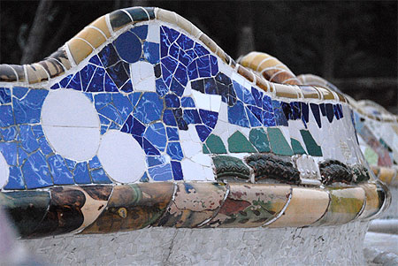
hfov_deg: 15.2
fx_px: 1494
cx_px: 199
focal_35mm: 135
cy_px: 133
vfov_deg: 10.2
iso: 1600
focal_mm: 90
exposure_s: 1/10
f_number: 5.3
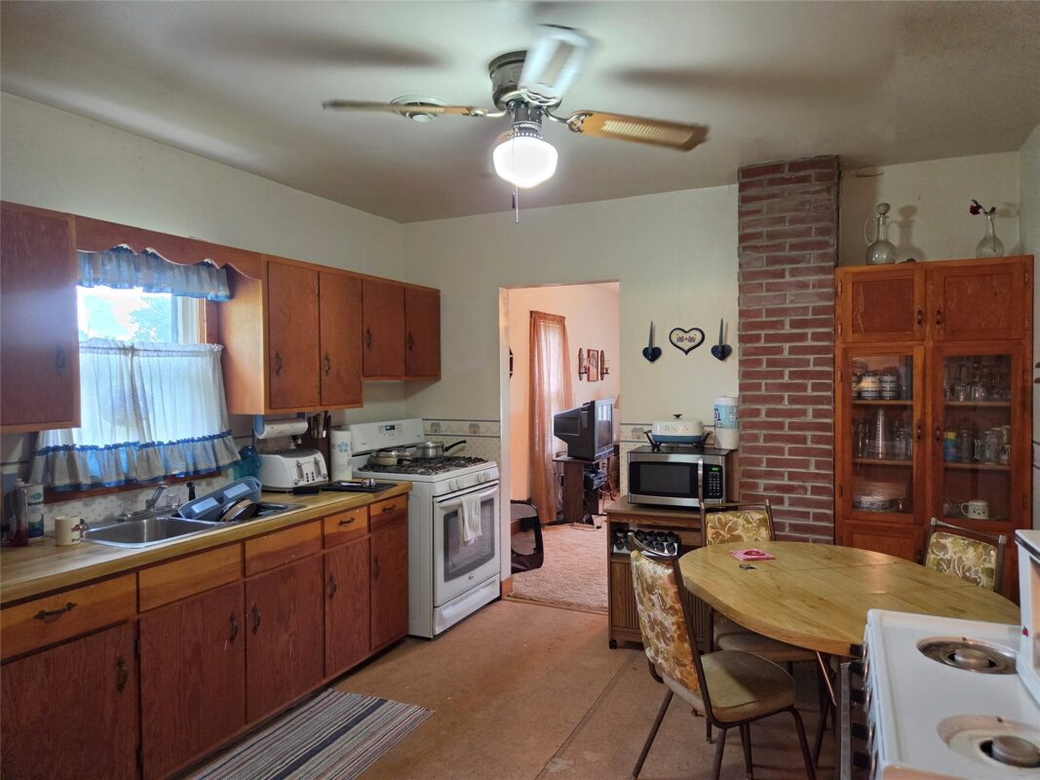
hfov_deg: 73.9
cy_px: 390
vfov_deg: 58.9
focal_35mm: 23
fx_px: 691
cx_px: 520
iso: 640
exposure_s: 1/120
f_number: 1.8
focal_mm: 5.4
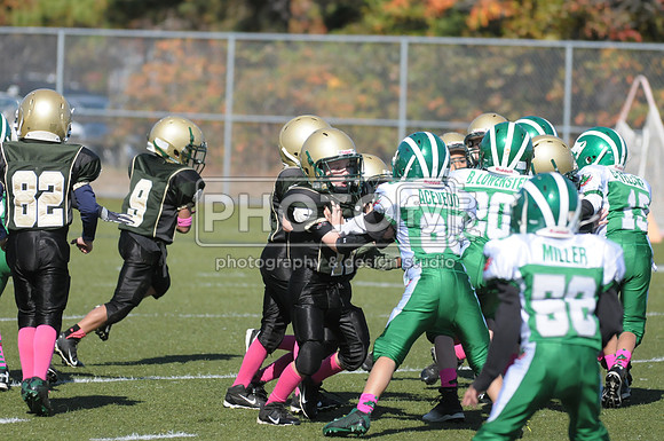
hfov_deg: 6.9
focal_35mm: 300
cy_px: 220
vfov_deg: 4.6
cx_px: 332
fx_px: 5526
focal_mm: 200
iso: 1000
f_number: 4
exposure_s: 1/8000
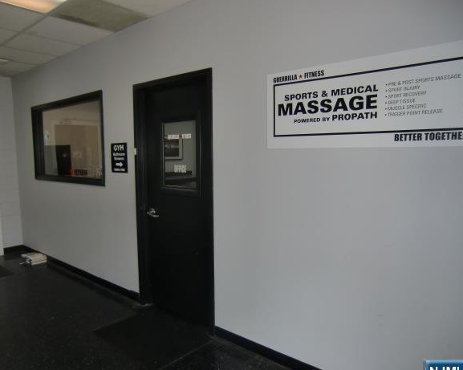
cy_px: 190
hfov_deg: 66.0
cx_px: 217
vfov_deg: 54.9
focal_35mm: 26
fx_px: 356
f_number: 3.2
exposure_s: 1/60
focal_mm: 4.3
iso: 80
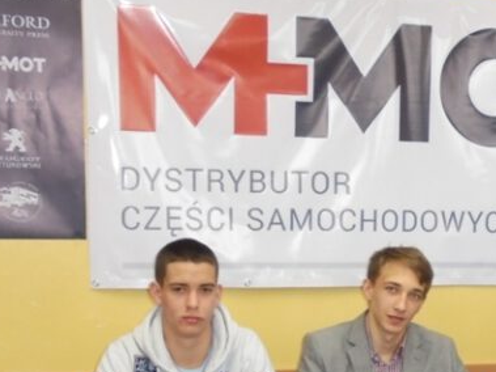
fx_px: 1103
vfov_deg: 18.7
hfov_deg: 24.6
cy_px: 348
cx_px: 449
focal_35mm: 77
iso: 400
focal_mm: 6.9
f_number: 4.2
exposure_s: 1/50
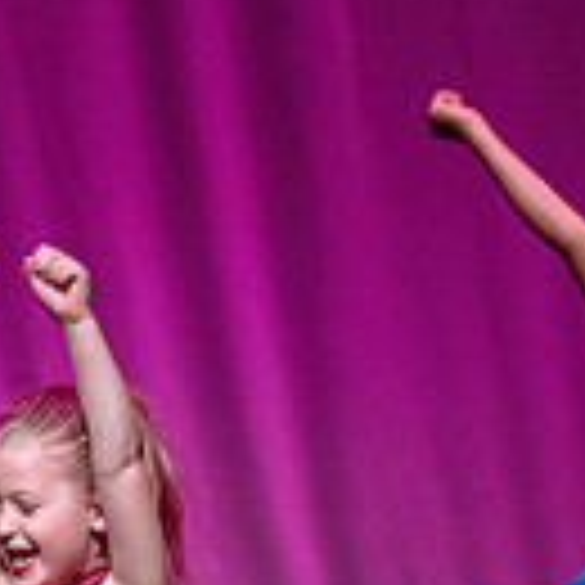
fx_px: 13250
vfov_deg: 2.5
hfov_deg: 2.5
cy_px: 921
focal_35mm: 693
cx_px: -464
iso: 1250
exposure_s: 1/250
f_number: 2.8
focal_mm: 160
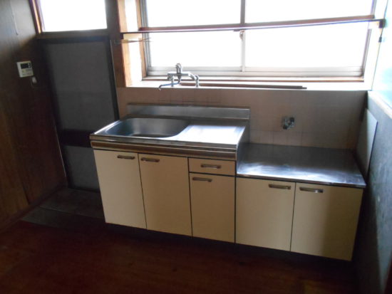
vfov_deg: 53.1
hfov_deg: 67.3
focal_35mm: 26
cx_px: 196
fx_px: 295
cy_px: 147
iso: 800
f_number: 3.2
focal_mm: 4.6
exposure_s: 1/100
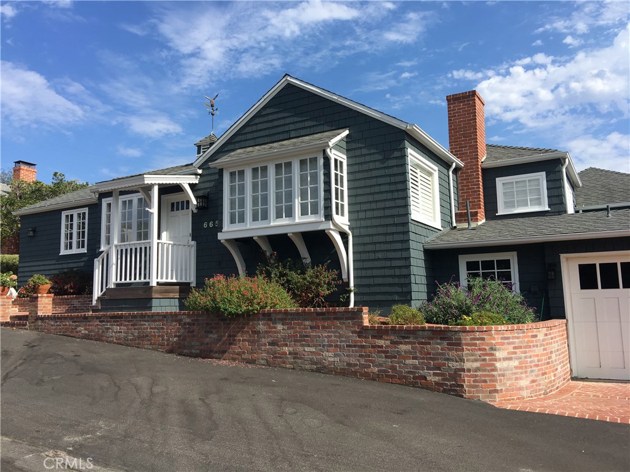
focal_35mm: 29
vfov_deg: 48.2
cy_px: 236
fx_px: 528
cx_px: 315
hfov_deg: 61.7
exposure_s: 1/1202
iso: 25
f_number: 2.2
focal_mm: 4.15
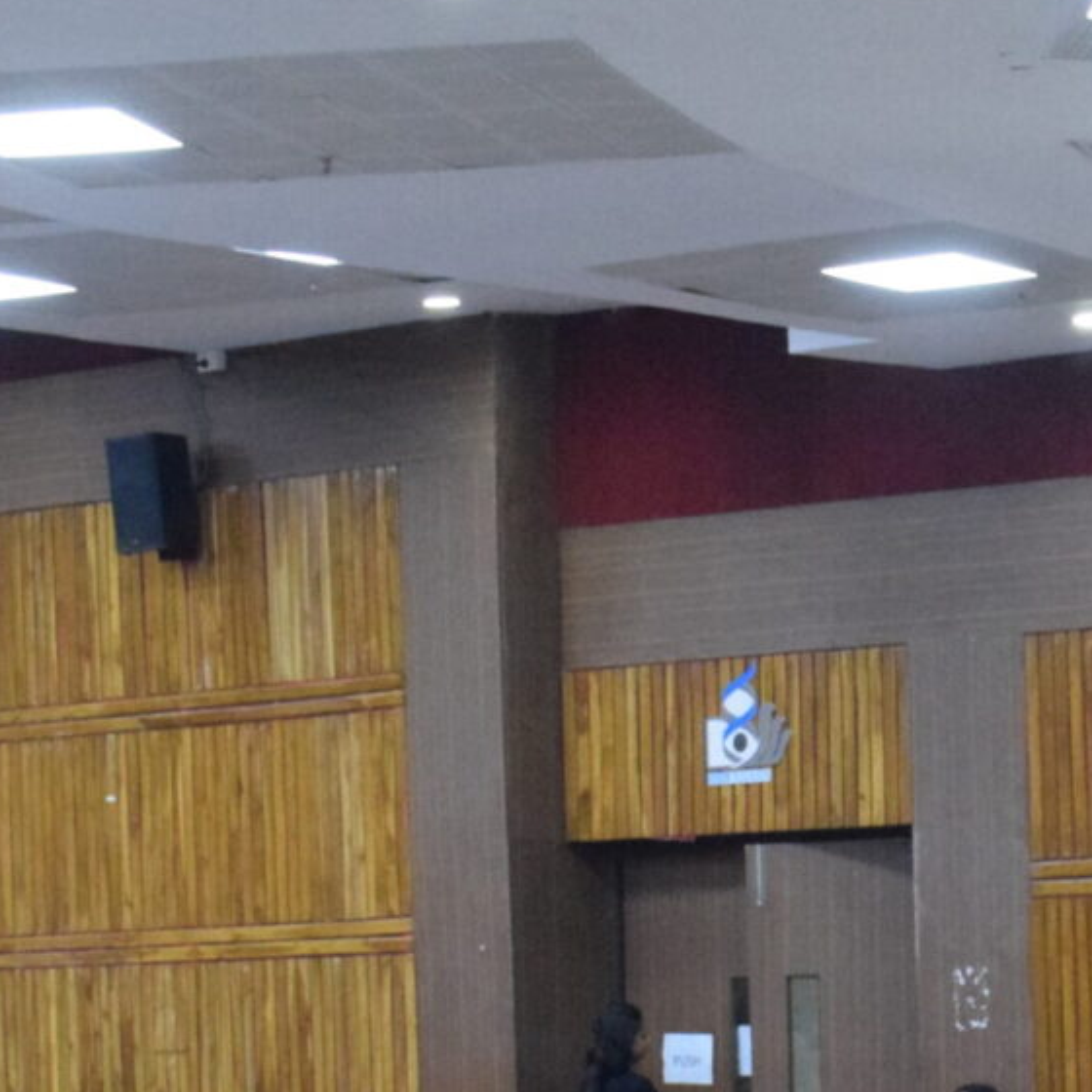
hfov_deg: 12.1
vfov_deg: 12.3
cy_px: 1131
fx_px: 4997
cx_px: 1383
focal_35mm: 140
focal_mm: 30
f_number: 6.3
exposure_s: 1/100
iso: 6400
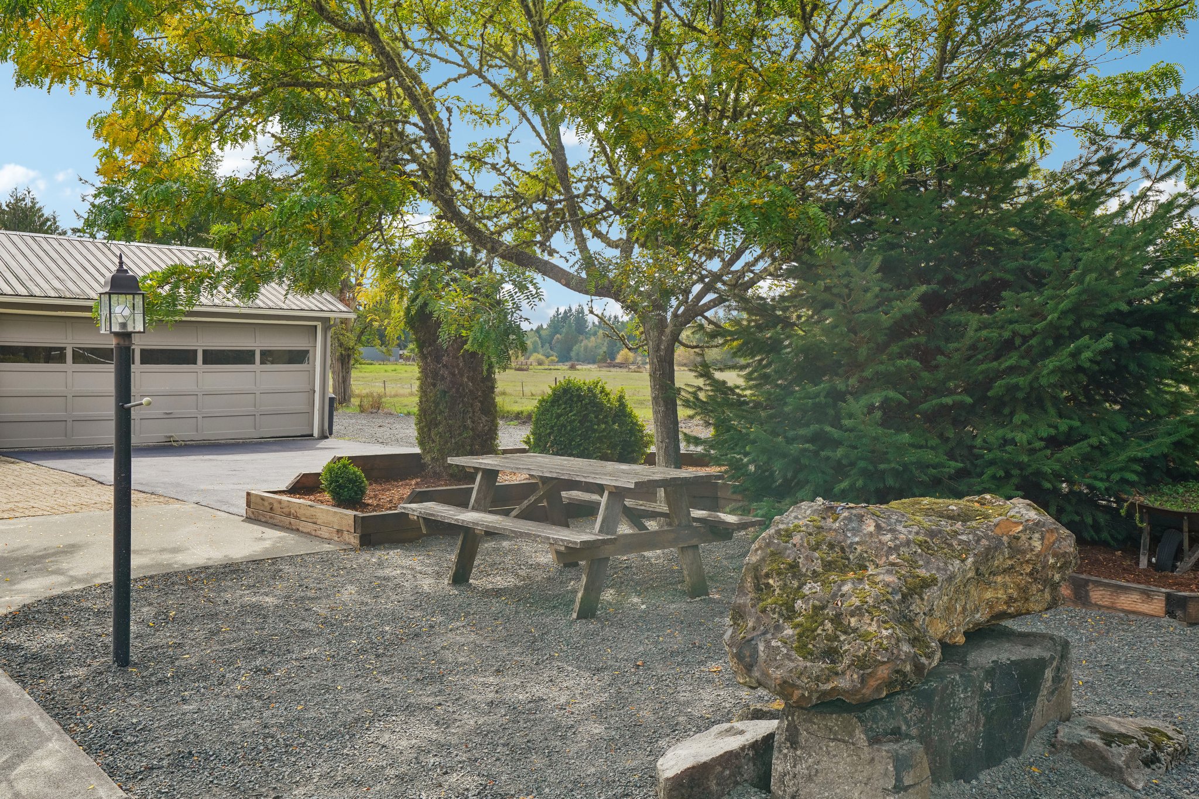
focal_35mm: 31
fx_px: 1032
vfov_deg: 42.3
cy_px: 400
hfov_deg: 60.3
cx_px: 600
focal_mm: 31
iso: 400
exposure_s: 1/400
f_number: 8
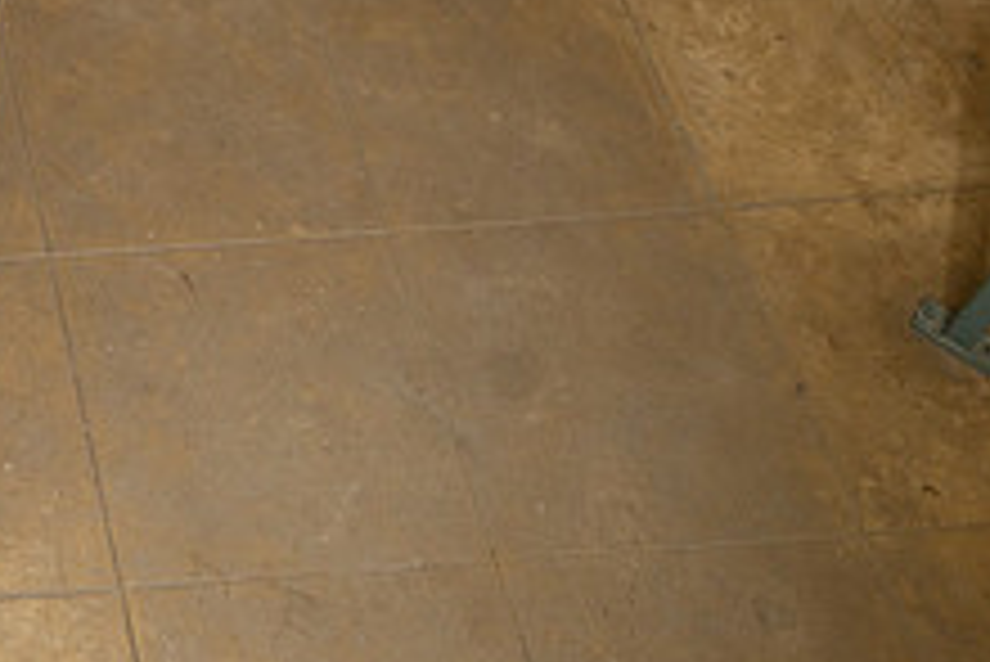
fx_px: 2174
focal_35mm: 79
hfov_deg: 22.8
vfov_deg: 16.1
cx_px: -310
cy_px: -287
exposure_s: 1/200
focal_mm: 24
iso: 400
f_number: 4
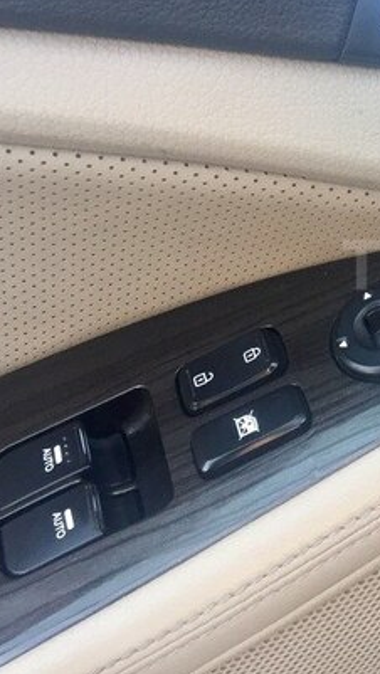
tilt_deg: -35.7
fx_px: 930
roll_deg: -7.5
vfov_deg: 39.7
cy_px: 265
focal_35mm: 52
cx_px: 515
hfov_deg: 20.7
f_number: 2.2
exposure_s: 1/33
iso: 32
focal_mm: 4.15
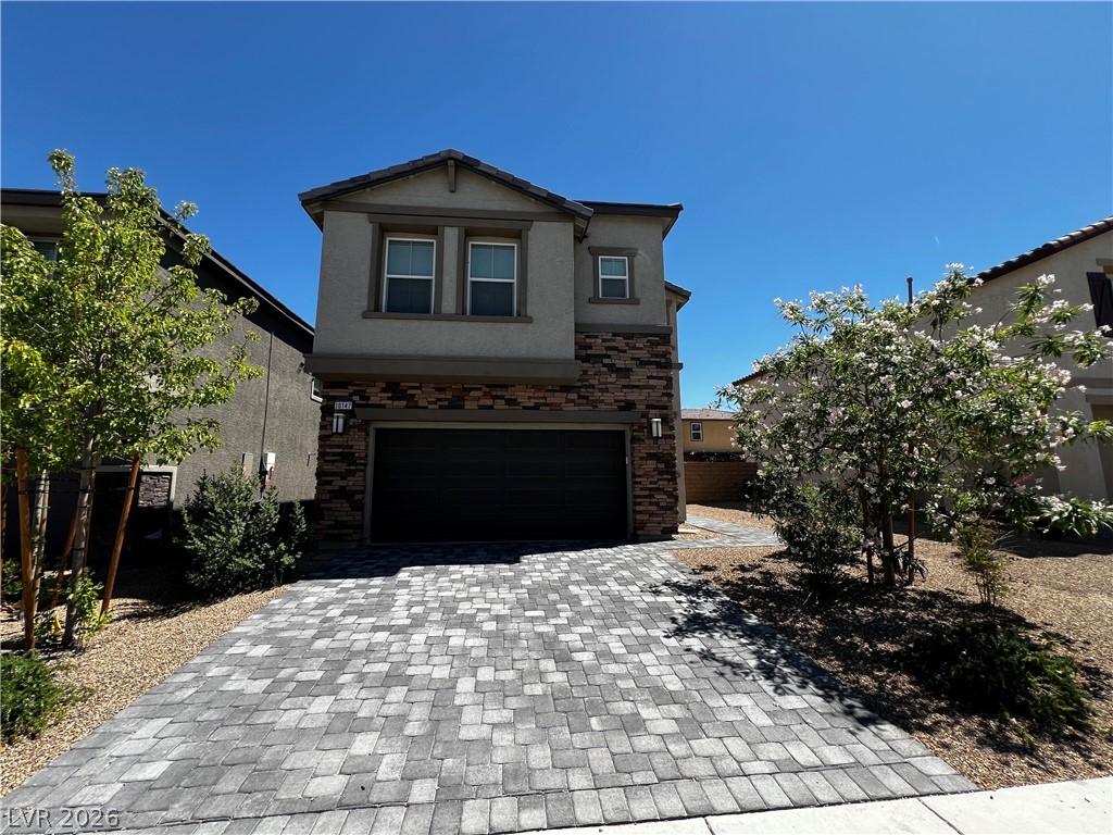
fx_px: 418
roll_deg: +0.2
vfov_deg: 89.9
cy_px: 418
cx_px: 556
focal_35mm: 13
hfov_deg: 106.2
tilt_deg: +9.4
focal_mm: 1.57
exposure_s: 1/1263
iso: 32
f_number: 1.8
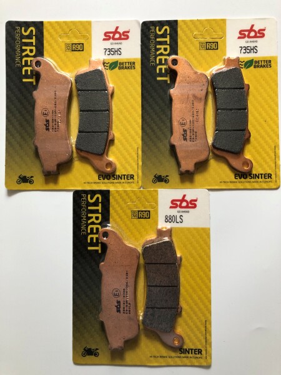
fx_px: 303
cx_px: 140
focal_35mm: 28
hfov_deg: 49.7
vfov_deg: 63.4
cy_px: 188
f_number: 1.8
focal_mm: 3.99
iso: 64
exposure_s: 1/17
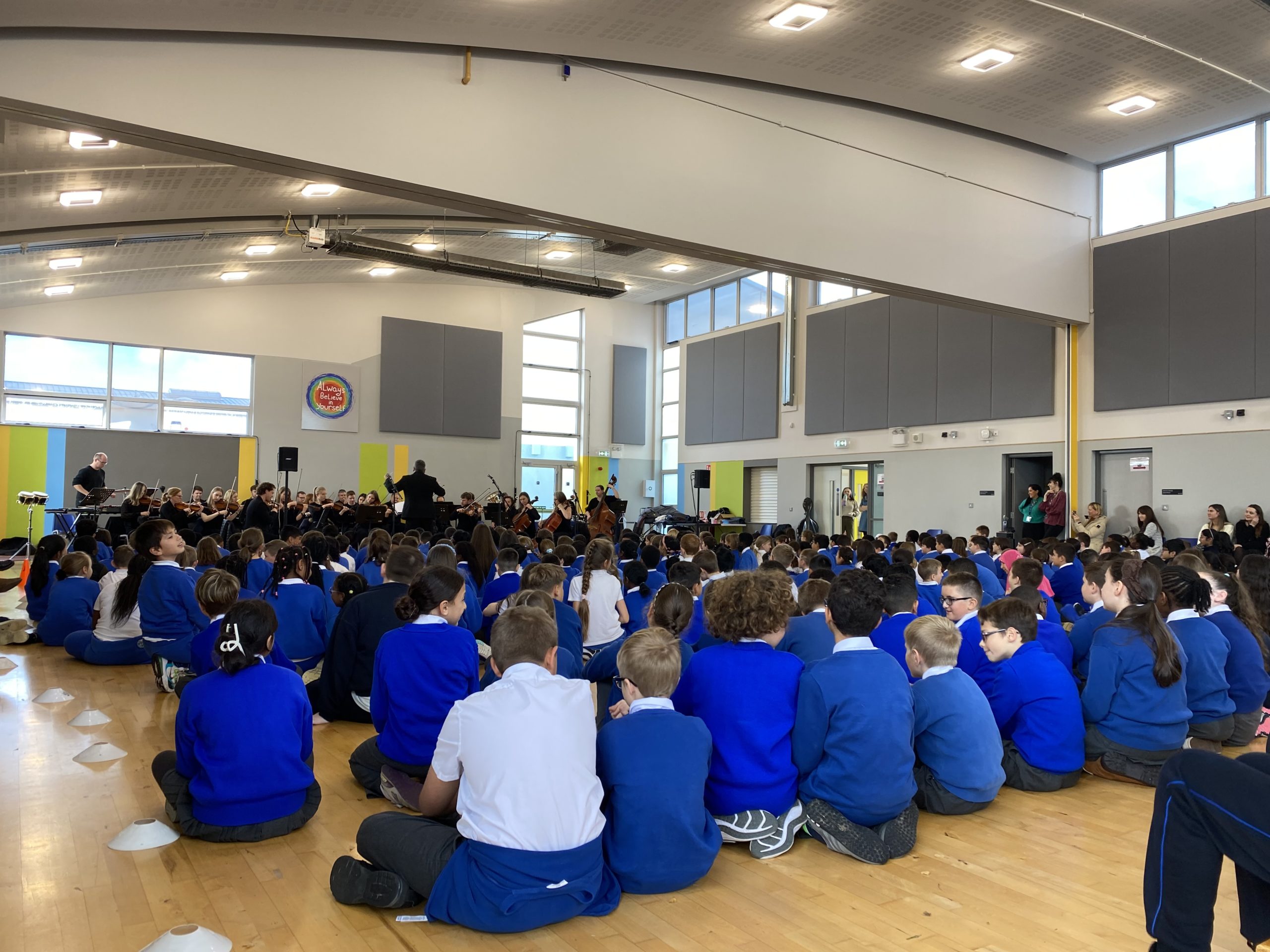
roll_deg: -1.6
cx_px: 635
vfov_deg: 53.1
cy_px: 476
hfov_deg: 67.3
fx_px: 954
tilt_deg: +0.3
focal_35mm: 26
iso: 64
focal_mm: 4.25
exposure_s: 1/100
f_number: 1.8
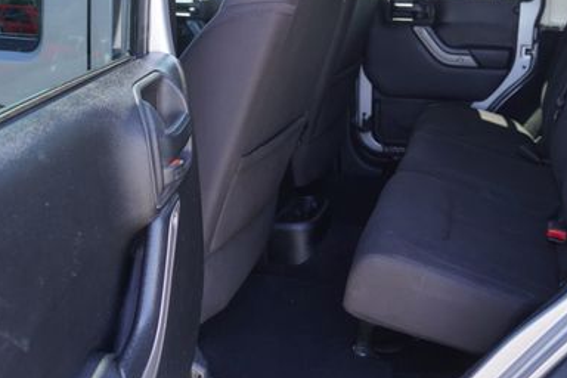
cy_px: 84
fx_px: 630
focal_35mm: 40
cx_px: 369
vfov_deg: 32.6
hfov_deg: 47.8
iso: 125
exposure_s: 1/60
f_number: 4
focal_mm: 16
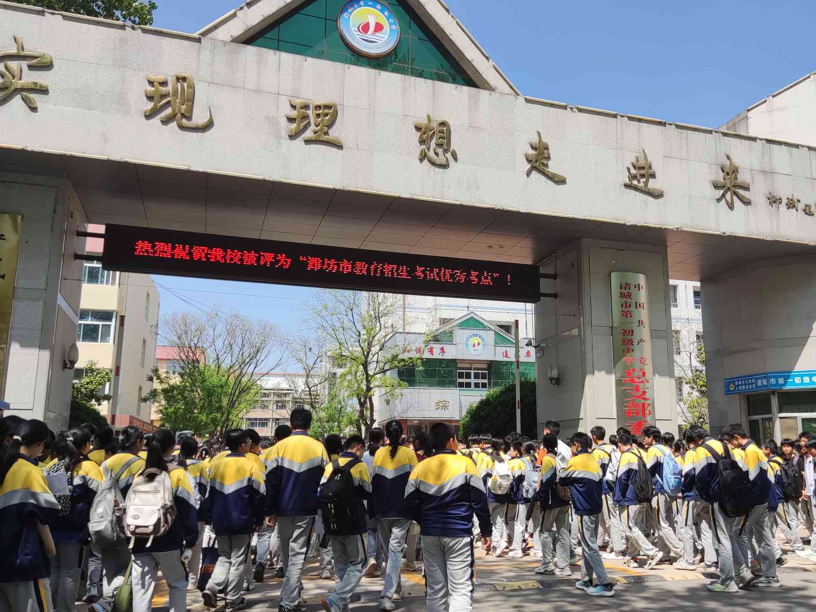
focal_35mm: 30
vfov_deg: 46.8
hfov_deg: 59.7
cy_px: 325
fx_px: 707
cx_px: 469
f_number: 1.79
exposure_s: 1/1111
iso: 50
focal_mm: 4.71
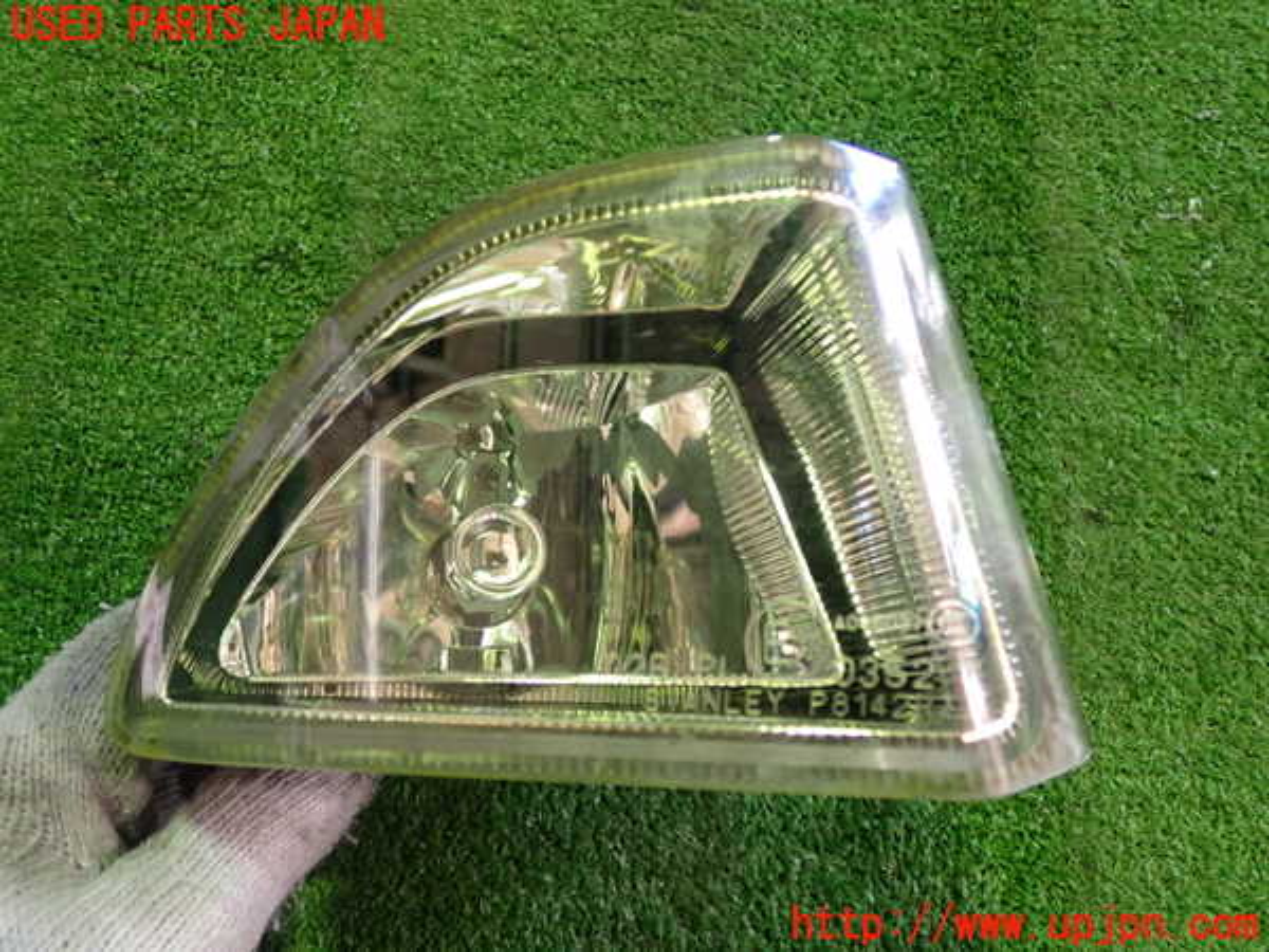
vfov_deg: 46.8
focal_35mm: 30
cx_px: 634
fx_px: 1100
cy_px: 476
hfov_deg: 60.0
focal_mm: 5.4
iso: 320
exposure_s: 1/30
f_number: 2.3
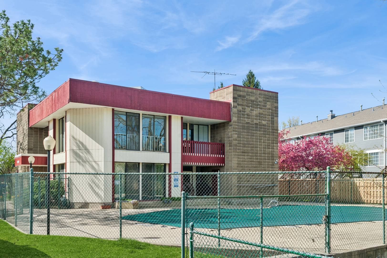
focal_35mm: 35
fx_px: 376
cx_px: 194
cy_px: 129
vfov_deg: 37.8
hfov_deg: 54.5
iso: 400
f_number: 8
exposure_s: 1/1000
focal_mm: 35
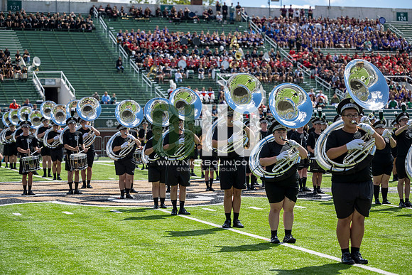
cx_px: 206
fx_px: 1076
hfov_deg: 21.7
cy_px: 138
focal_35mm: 94
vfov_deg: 14.6
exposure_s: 1/1250
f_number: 2.8
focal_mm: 94
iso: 64
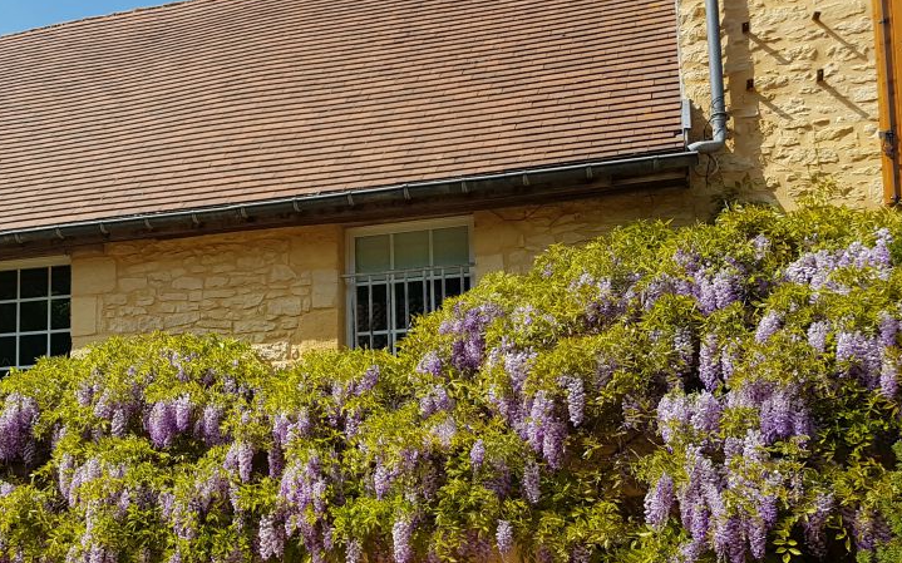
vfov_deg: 27.7
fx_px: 1131
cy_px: 408
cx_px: 233
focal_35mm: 46
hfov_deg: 42.3
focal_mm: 4.2
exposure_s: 1/1712
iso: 40
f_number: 1.7
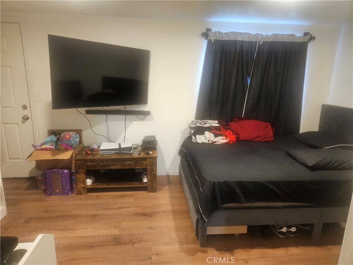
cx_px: 176
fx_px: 235
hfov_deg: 73.9
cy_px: 132
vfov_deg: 58.9
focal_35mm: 23
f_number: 1.8
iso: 640
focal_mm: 5.4
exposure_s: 1/60
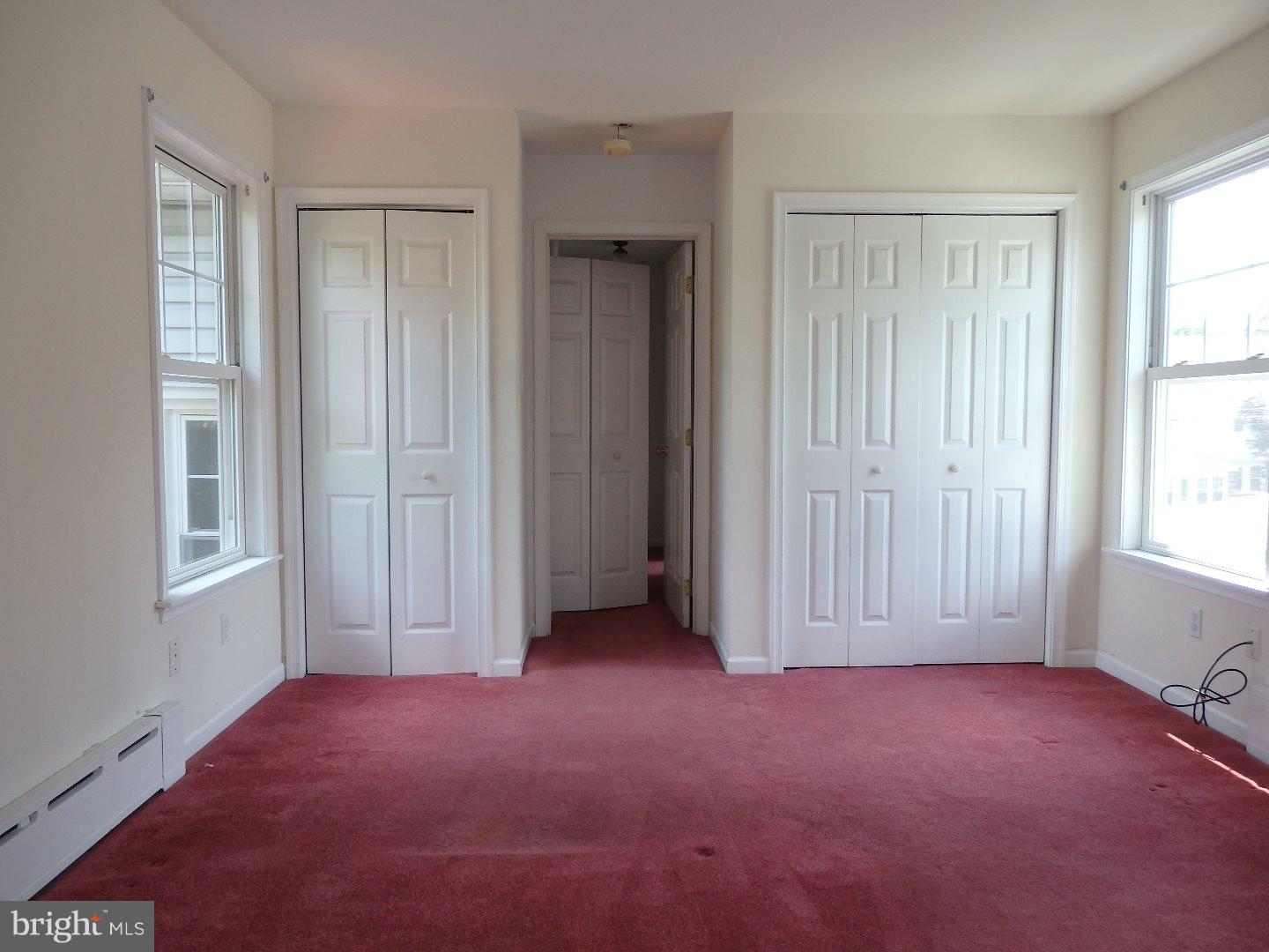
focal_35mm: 25
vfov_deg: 54.9
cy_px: 476
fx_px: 916
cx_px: 634
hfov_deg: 69.4
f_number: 3
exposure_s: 1/60
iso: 125
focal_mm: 4.5
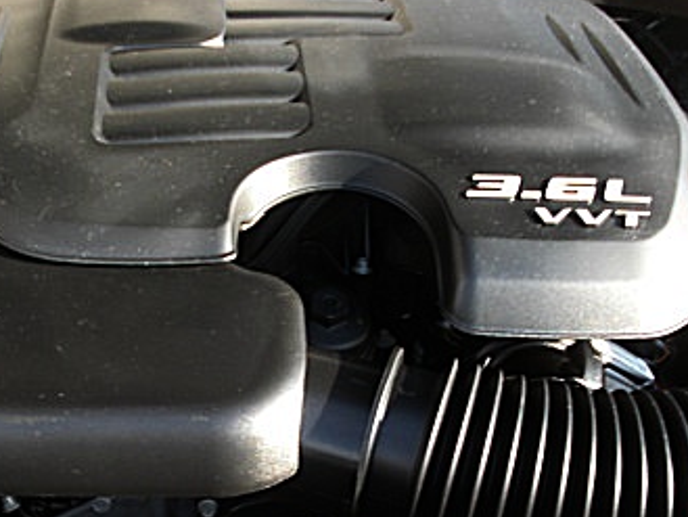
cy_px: 375
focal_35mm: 70
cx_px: 238
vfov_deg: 20.9
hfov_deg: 27.6
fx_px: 1392
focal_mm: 6.3
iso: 50
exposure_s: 1/60
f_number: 2.8
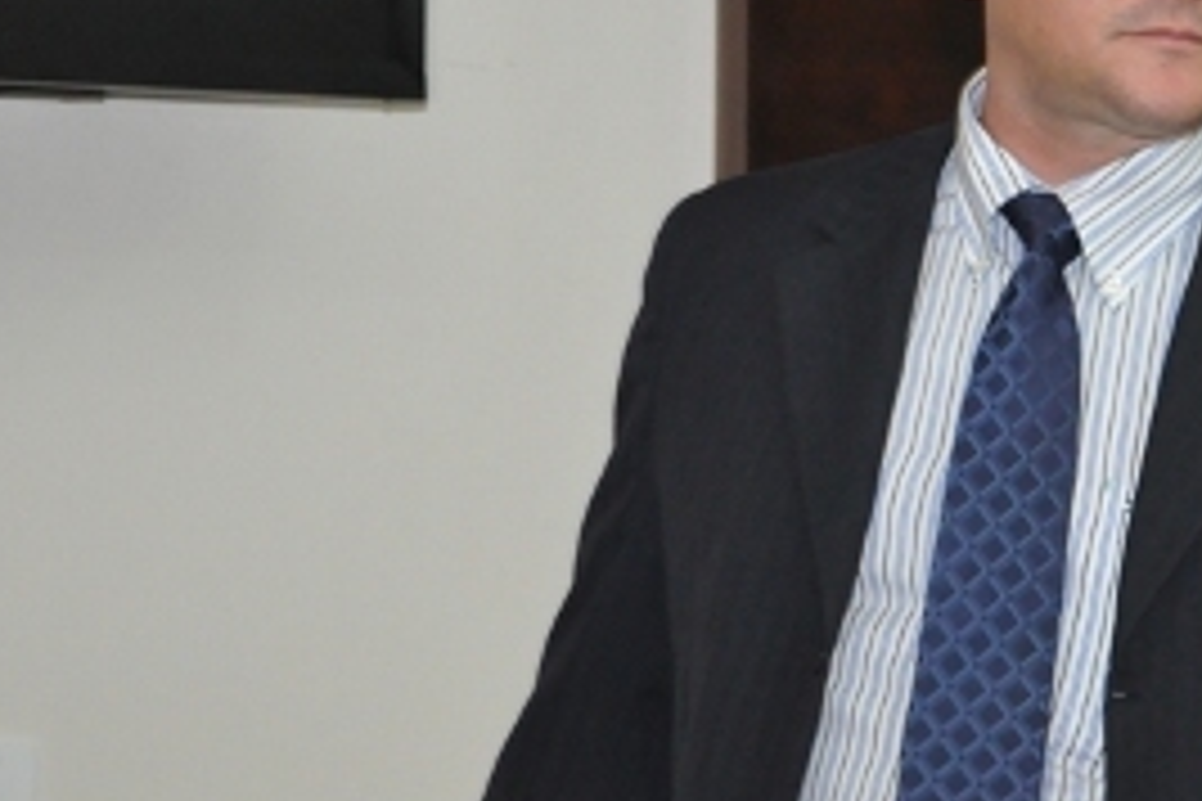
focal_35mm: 282
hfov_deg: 7.3
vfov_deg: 4.9
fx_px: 9415
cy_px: 56
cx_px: 1067
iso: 2000
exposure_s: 1/40
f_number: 7.1
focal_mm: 90
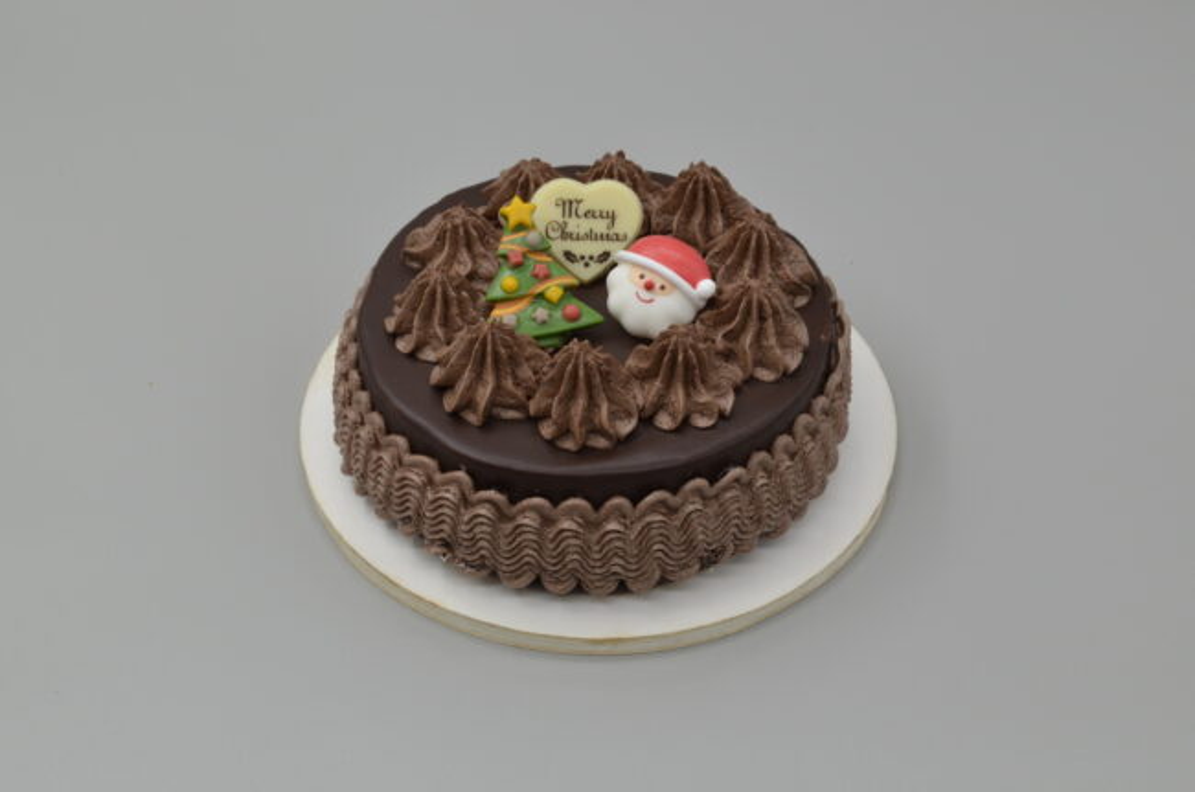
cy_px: 396
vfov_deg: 16.5
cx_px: 598
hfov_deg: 24.7
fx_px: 2734
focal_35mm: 82
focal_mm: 55
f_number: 14
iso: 400
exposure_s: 1/60
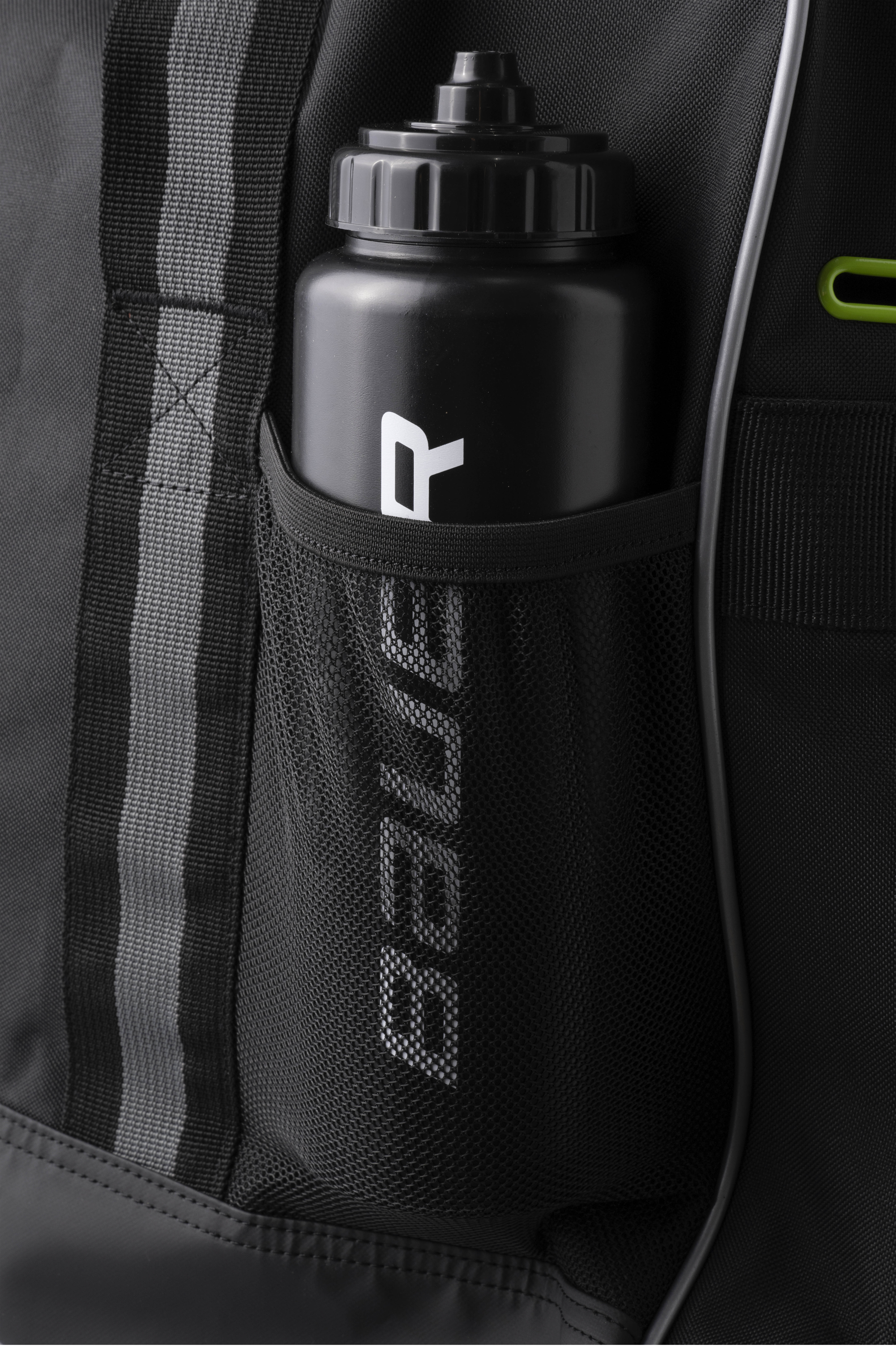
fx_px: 3552
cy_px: 674
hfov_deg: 14.4
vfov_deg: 21.5
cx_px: 448
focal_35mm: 95
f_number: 2.8
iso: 10000
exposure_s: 1/1600
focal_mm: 95
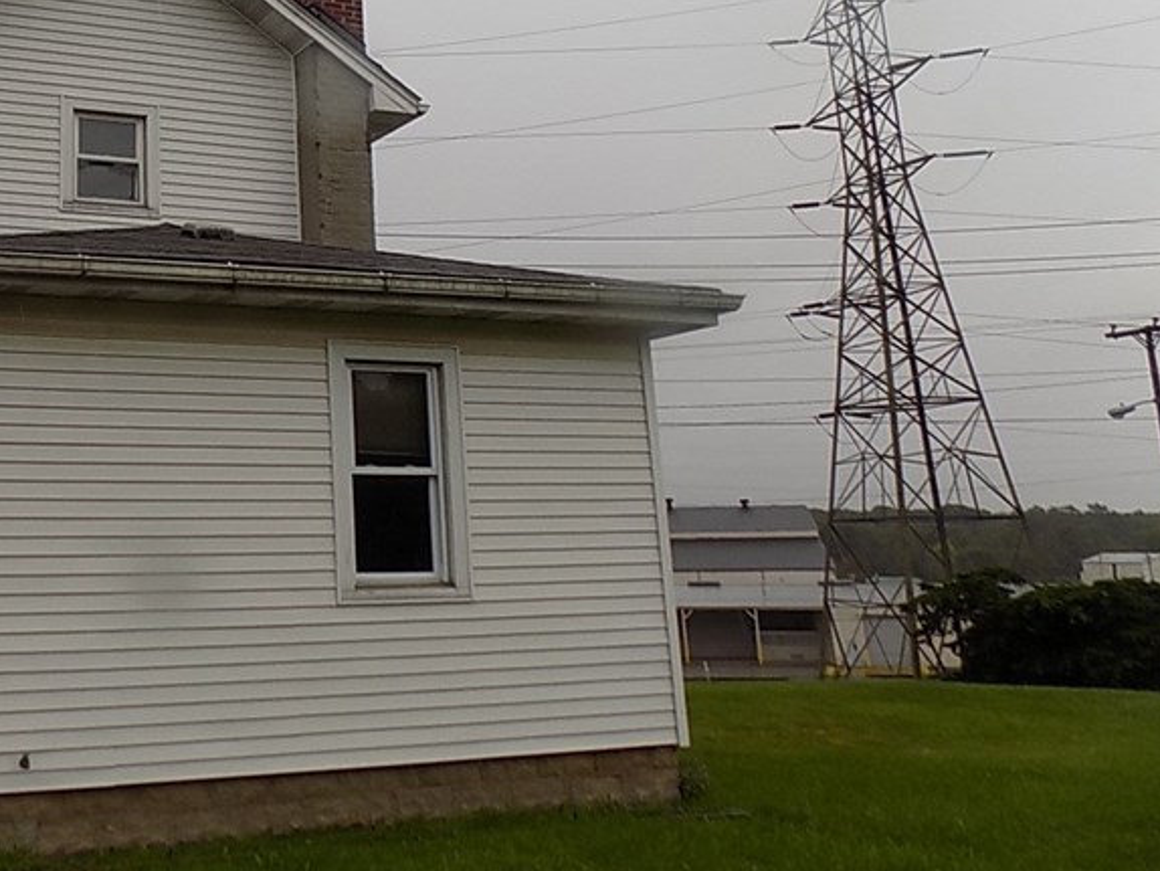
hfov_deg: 42.4
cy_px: 208
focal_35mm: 41
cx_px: 143
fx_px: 1375
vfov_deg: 34.4
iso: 80
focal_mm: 4
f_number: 3.1
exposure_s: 1/250
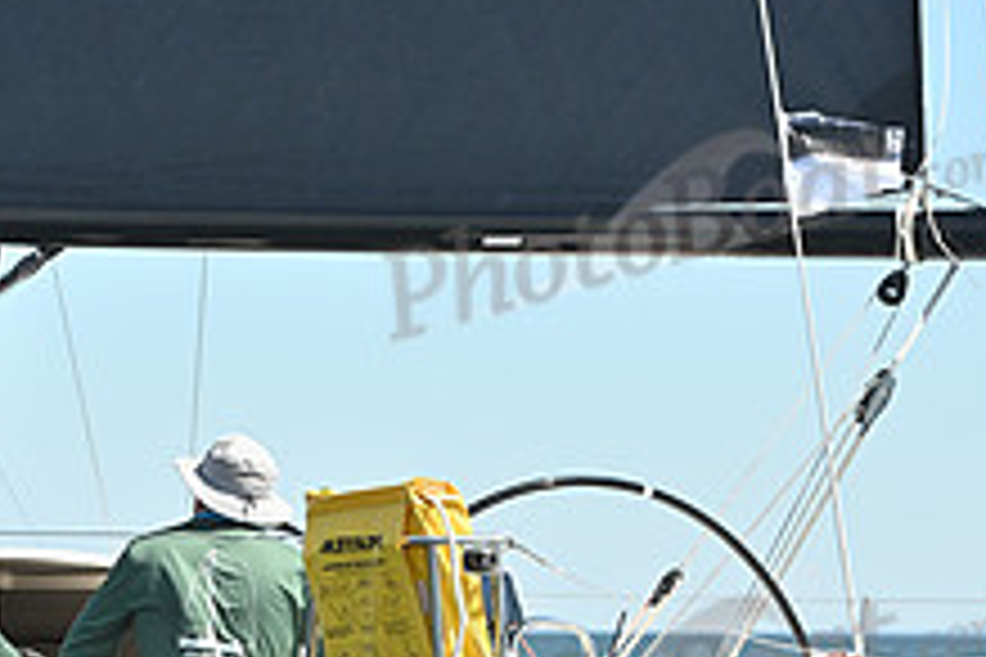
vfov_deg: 5.2
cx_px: 153
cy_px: 520
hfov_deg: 7.8
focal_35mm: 265
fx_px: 7257
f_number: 7.1
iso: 250
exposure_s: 1/1250
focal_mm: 100
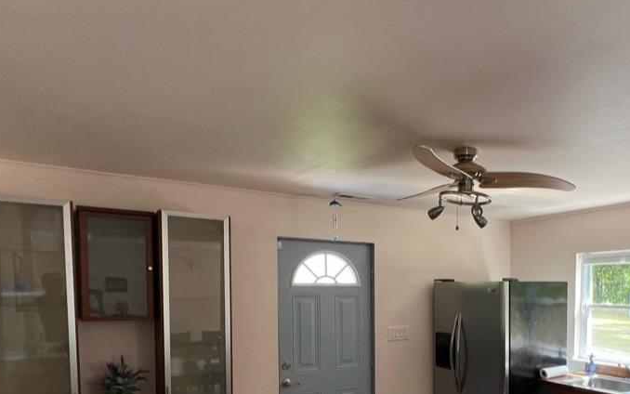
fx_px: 446
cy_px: 317
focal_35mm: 26
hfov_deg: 67.3
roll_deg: -0.2
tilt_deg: -3.6
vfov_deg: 45.1
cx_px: 447
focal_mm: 1.57
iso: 100
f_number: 1.8
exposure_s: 1/99
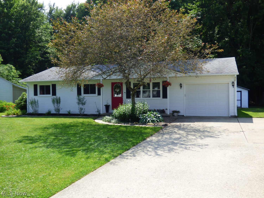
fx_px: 252
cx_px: 132
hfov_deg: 55.4
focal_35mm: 33
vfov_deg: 42.9
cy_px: 99
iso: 100
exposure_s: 1/500
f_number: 3.4
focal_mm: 5.78
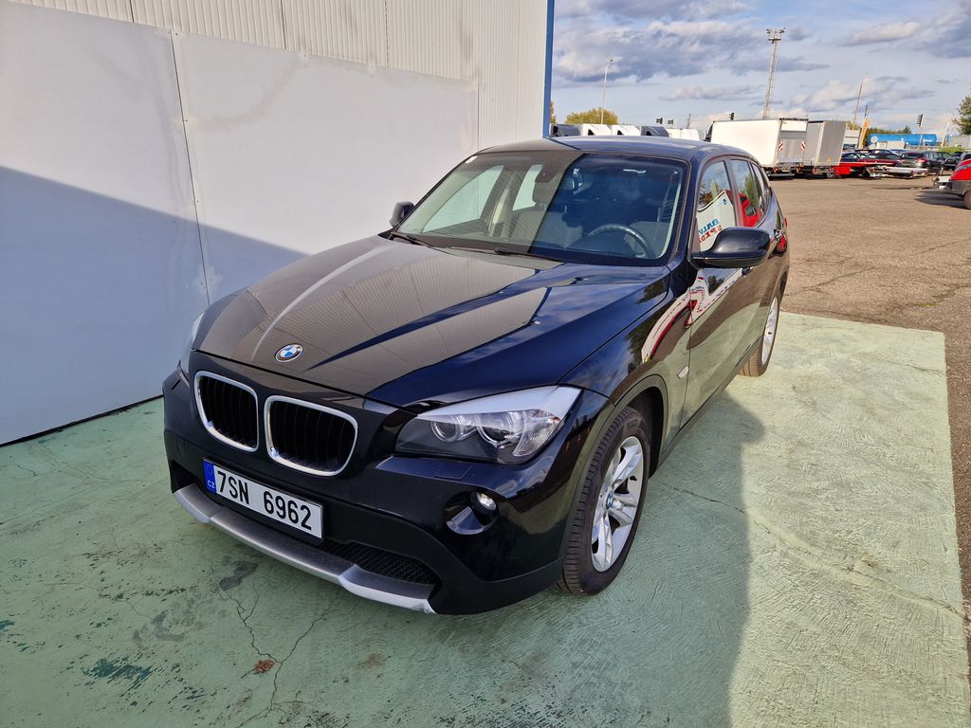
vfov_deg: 58.9
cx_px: 486
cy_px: 364
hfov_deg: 73.9
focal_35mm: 23
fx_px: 645
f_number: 1.8
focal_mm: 5.4
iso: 50
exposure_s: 1/736
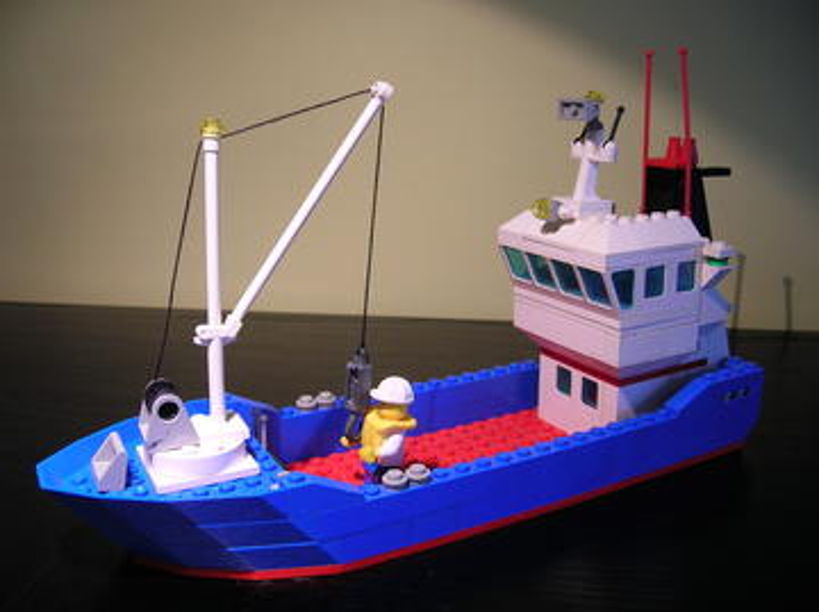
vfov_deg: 41.7
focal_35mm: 34
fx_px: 803
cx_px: 410
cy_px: 306
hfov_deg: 54.0
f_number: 2.9
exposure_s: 1/9.7
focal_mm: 5.7
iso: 50
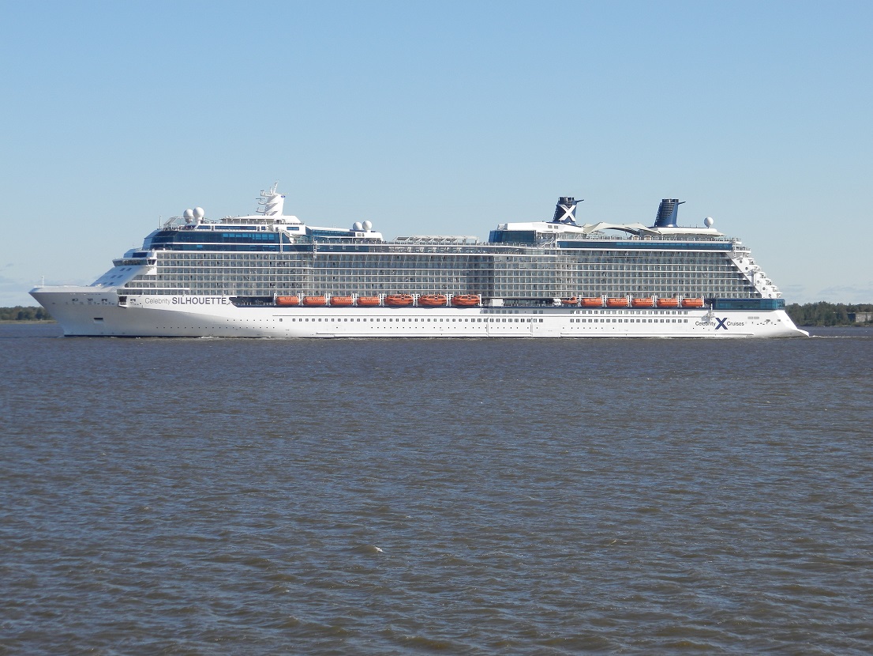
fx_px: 2674
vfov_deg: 14.0
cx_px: 436
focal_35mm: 106
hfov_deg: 18.5
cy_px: 328
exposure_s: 1/640
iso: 80
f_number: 4.5
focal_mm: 19
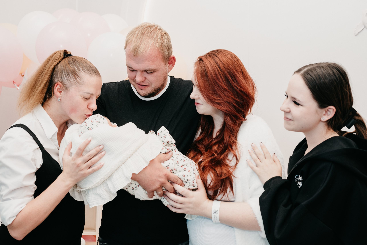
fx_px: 357
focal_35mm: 35
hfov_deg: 54.4
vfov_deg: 37.9
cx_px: 184
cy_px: 122
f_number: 4
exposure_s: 1/160
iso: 500
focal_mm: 35
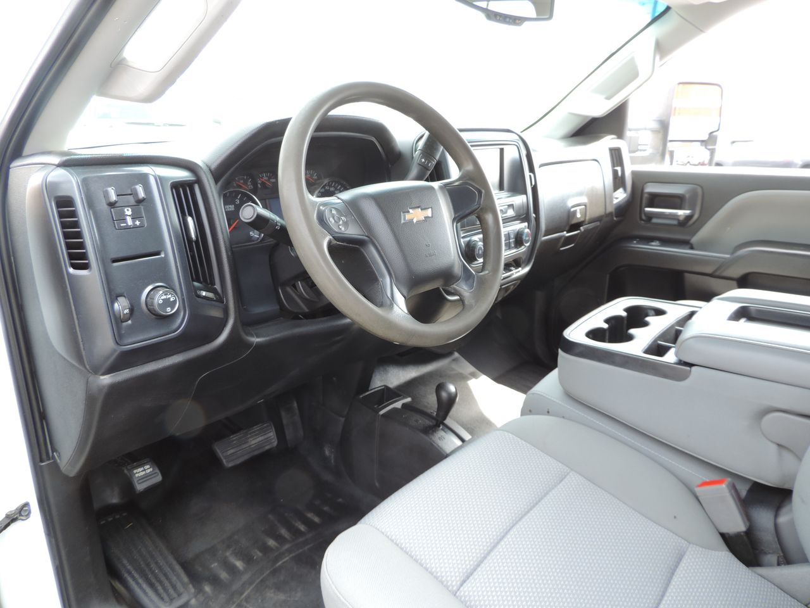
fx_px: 562
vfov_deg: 56.8
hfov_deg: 71.6
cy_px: 304
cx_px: 405
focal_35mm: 24
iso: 80
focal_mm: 4.3
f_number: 3
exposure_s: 1/40
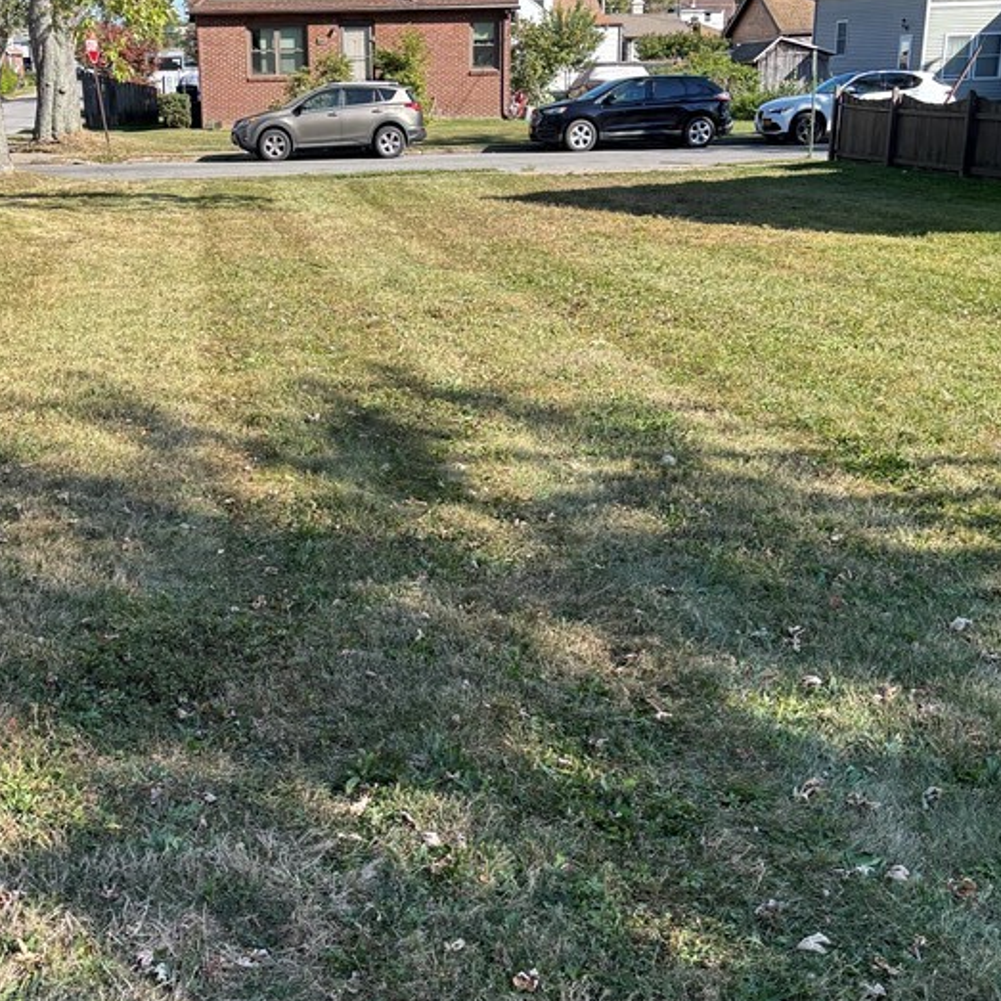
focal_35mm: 45
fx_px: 1472
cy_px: 595
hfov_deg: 37.3
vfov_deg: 37.4
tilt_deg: -18.7
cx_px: 366
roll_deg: +0.9
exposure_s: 1/1092
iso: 50
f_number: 1.6
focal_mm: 5.96
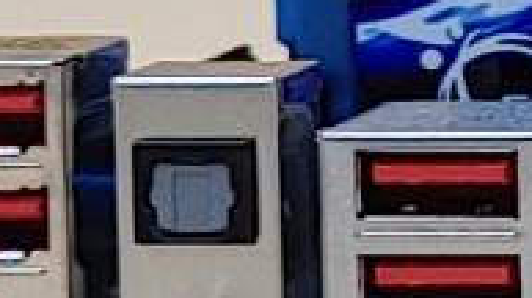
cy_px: 3
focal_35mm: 334
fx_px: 4706
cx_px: 1692
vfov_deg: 3.6
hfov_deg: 5.9
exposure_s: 1/110
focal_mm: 4.36
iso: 50
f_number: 1.8
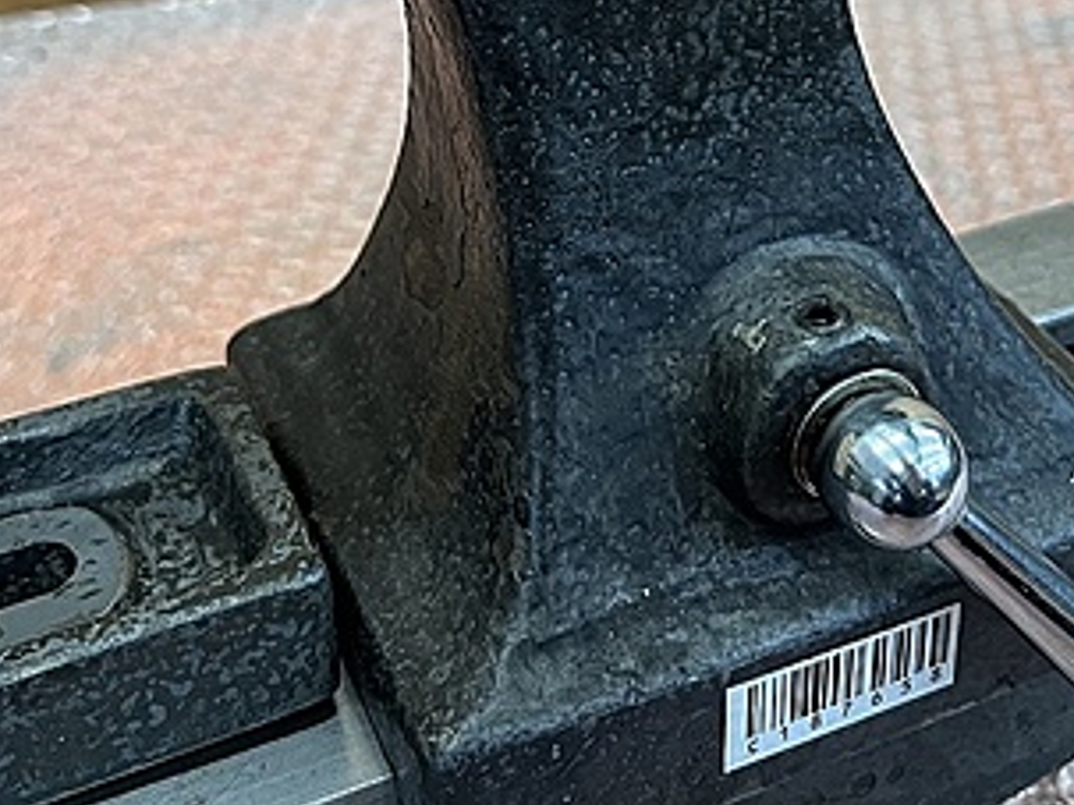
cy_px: -39
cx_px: 556
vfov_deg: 25.0
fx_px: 1706
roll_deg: +1.5
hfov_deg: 34.9
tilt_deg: -25.2
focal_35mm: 55
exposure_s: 1/60
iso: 125
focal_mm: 5.1
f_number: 1.6
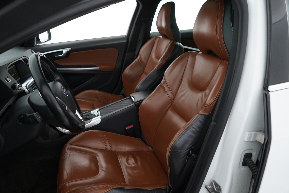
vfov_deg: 46.4
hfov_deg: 65.5
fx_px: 225
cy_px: 96
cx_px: 144
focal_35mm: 28
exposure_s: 1/40
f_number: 3.5
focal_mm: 28
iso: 2000
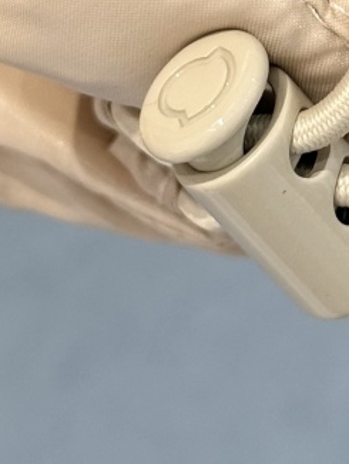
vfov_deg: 9.2
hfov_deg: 7.0
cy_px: -93
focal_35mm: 212
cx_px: 379
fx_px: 2846
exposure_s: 1/100
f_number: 1.78
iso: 100
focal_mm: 6.76
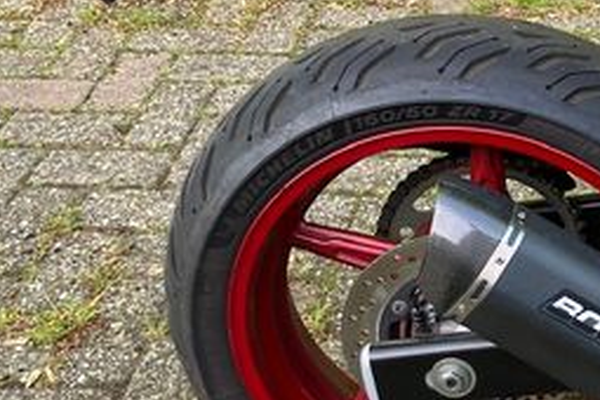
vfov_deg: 18.6
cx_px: 621
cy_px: 141
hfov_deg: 26.1
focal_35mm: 73
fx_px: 1217
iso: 80
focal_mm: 3.99
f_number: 1.8
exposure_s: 1/121
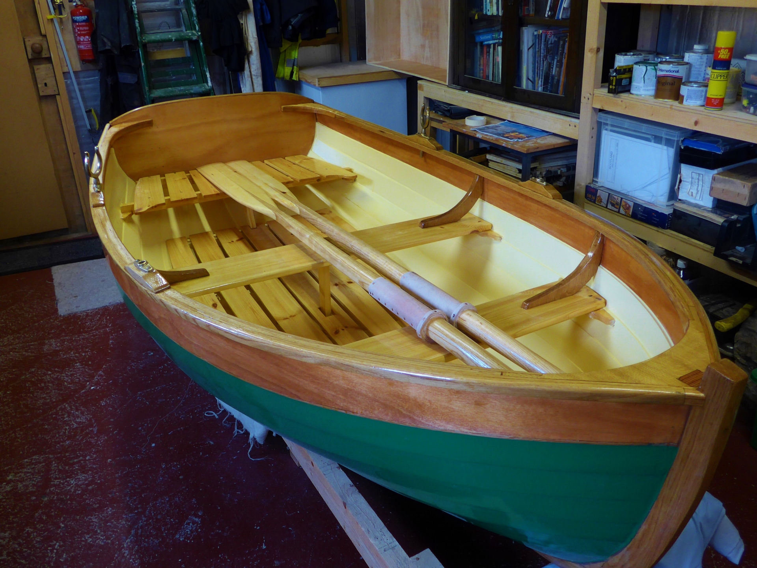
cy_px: 284
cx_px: 378
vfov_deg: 48.2
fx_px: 634
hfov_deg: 61.7
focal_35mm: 29
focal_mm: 6
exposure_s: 1/60
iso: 160
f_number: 2
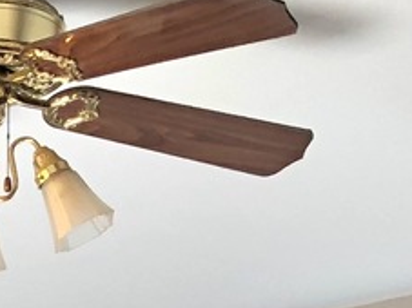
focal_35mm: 178
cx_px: -270
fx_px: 2117
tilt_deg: +0.4
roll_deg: +0.4
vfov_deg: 7.5
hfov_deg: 10.6
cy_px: 855
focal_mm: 4
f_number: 1.8
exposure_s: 1/120
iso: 40
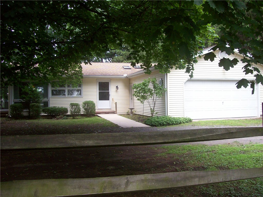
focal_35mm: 36
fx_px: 273
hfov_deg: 51.4
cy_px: 98
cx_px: 132
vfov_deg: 39.6
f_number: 2.7
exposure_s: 1/223
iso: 80
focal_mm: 6
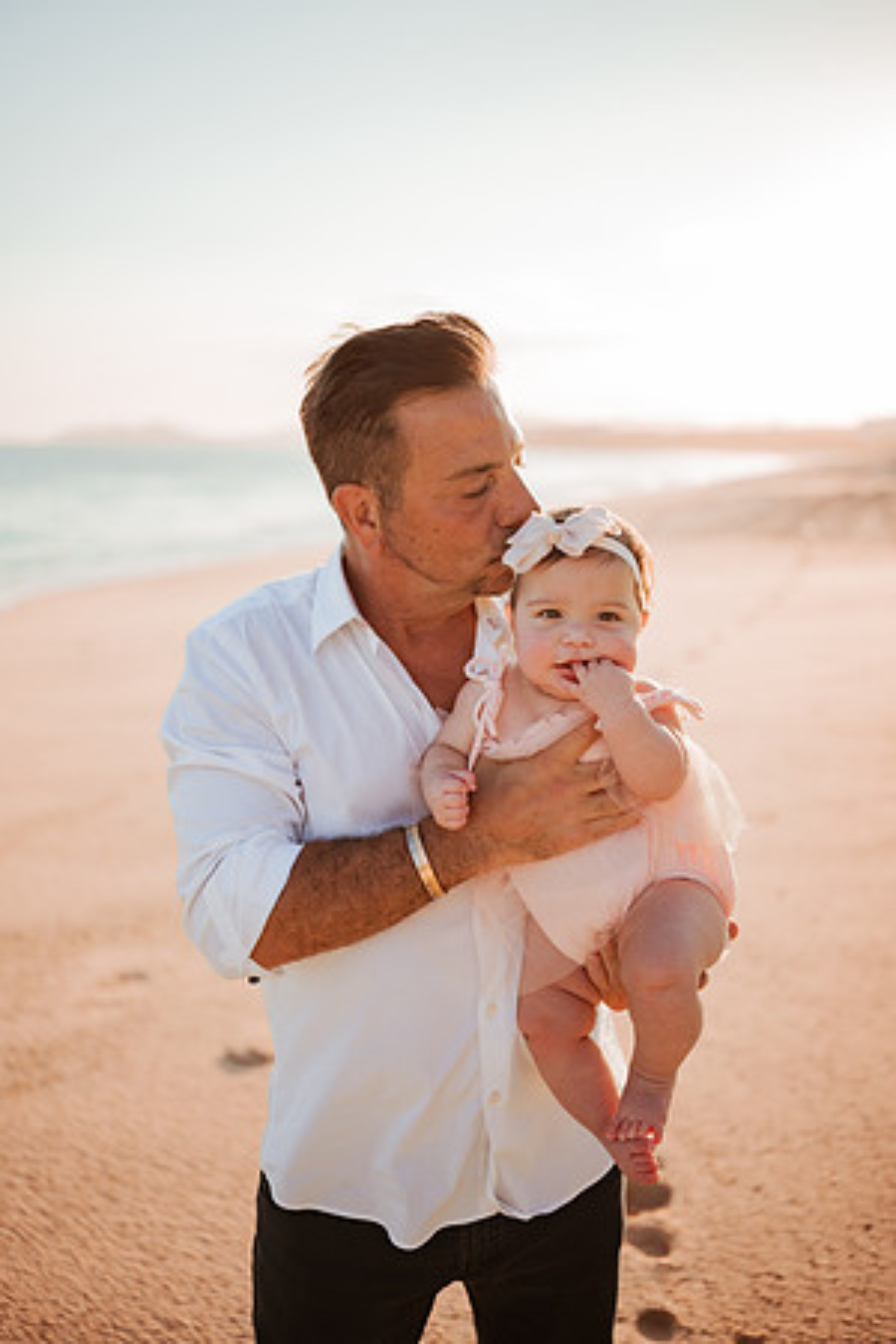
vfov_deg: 54.4
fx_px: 1307
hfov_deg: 37.9
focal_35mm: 35
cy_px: 672
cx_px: 448
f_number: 1.8
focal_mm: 35
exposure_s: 1/2500
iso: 100
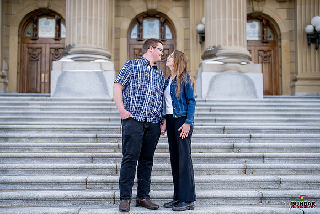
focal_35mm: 52
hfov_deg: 38.4
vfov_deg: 26.1
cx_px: 160
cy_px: 107
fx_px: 460
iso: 1250
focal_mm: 50
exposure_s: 1/6400
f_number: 1.8
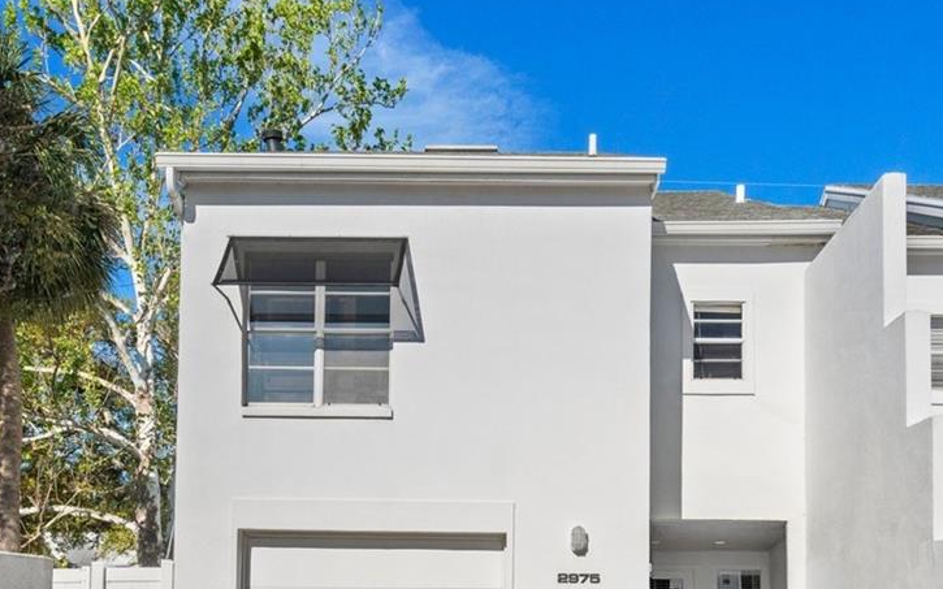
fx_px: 1156
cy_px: 534
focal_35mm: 45
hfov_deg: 44.3
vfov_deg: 27.5
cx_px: 511
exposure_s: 1/1600
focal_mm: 20
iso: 320
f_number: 8
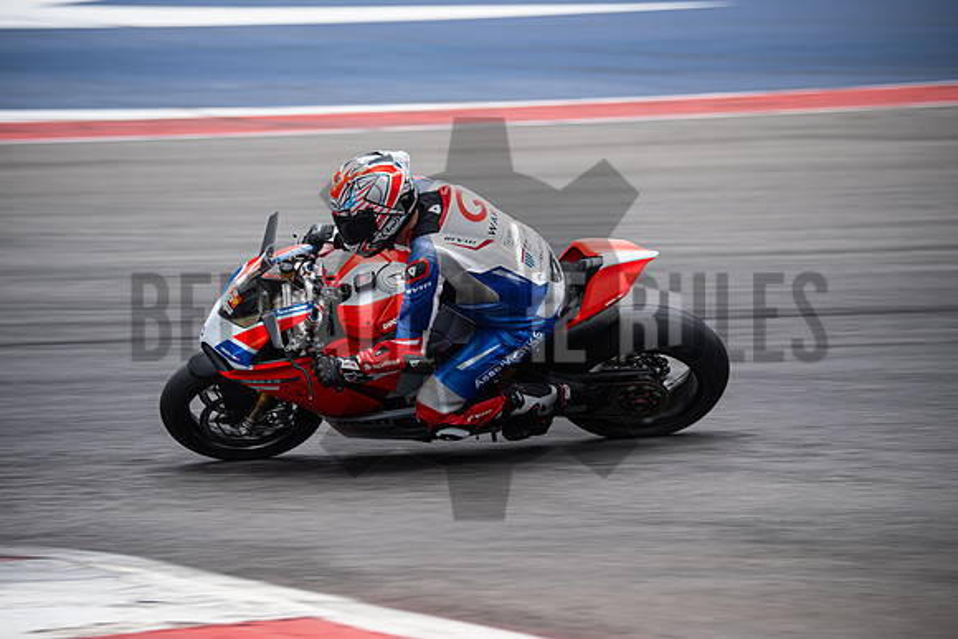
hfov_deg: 10.2
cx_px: 479
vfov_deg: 6.8
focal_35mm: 202
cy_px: 320
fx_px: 5376
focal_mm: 134.4
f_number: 3.6
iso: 160
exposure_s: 1/250
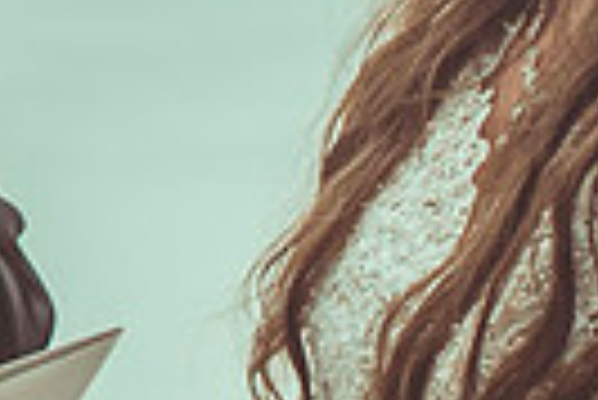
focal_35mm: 360
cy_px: -350
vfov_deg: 3.8
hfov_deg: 5.6
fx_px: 5986
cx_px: -466
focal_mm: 70
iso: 160
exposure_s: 1/200
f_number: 5
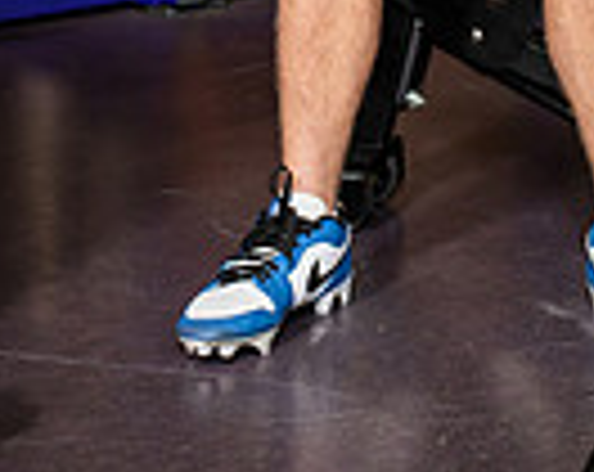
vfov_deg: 11.2
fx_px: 2140
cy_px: -517
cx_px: 441
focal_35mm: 122
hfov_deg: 15.7
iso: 500
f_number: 5.6
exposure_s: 1/250
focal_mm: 38
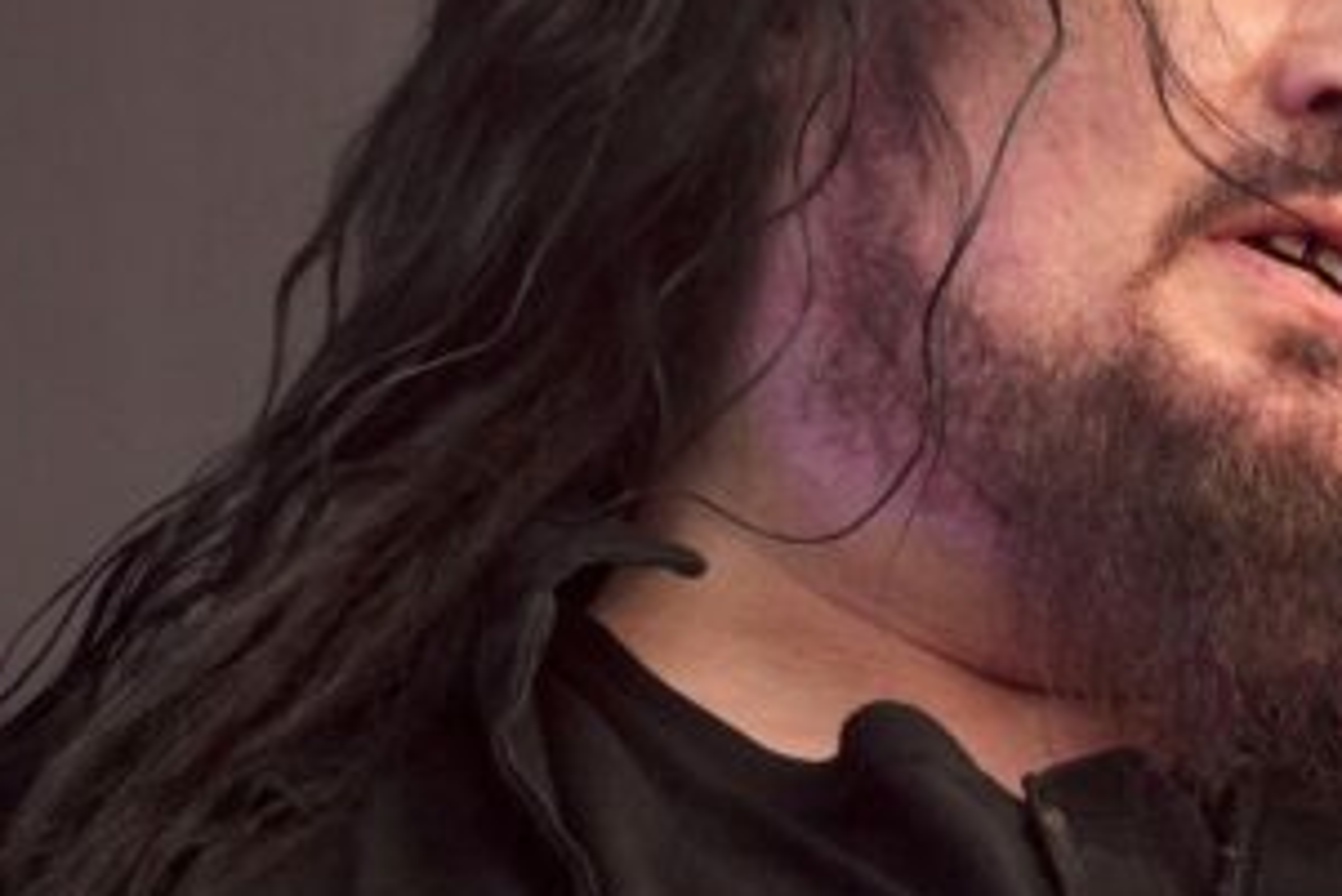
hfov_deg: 1.9
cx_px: 803
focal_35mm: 1080
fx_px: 40277
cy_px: 22
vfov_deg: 1.3
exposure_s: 1/500
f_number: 6.3
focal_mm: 282
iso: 1600
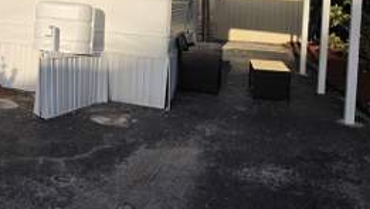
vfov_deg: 25.0
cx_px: 58
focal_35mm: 46
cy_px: 10
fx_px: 451
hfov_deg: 42.0
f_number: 1.4
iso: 50
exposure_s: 1/7939
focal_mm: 6.5
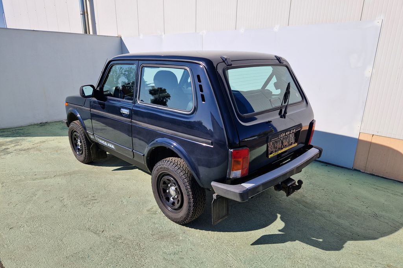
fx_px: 269
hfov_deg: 73.8
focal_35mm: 24
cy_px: 144
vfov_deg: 53.0
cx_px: 201
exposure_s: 1/2176
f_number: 1.8
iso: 50
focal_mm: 5.4
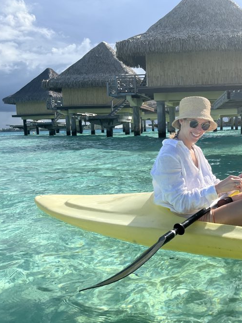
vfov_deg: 52.7
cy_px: 161
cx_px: 188
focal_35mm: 35
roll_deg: +0.0
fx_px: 327
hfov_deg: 39.3
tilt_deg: -4.4
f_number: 1.5
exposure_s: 1/5076
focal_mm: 5.7
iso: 50
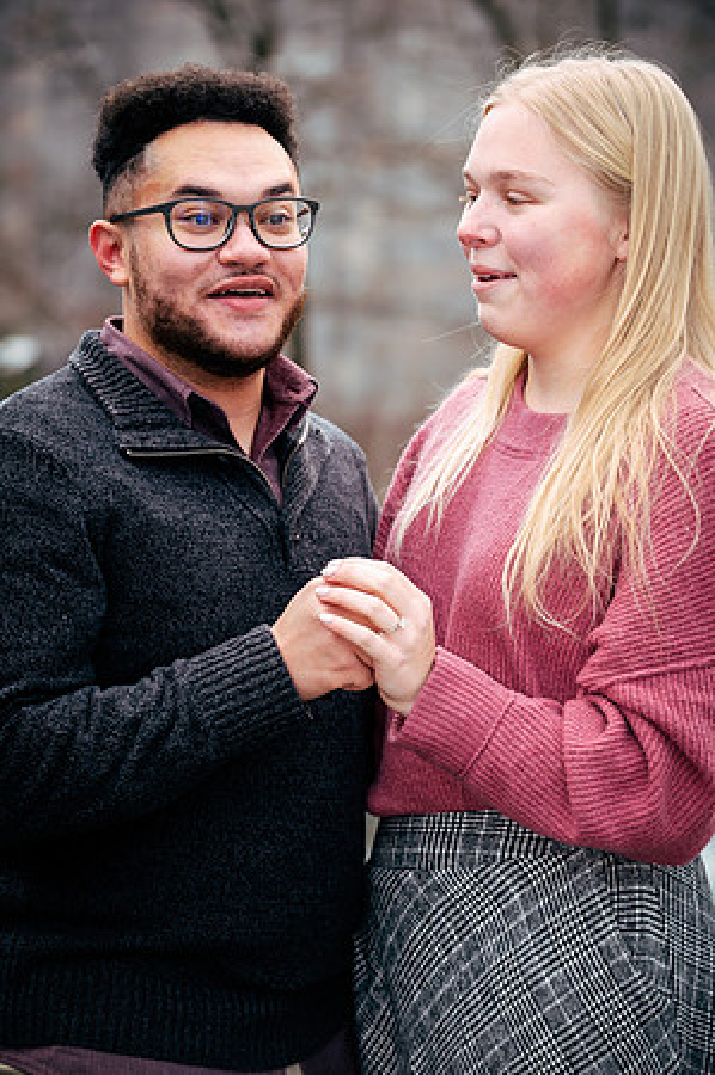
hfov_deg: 13.0
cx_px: 358
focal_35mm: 105
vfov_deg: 19.5
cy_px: 538
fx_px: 3135
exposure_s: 1/400
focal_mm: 105
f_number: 5
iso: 250
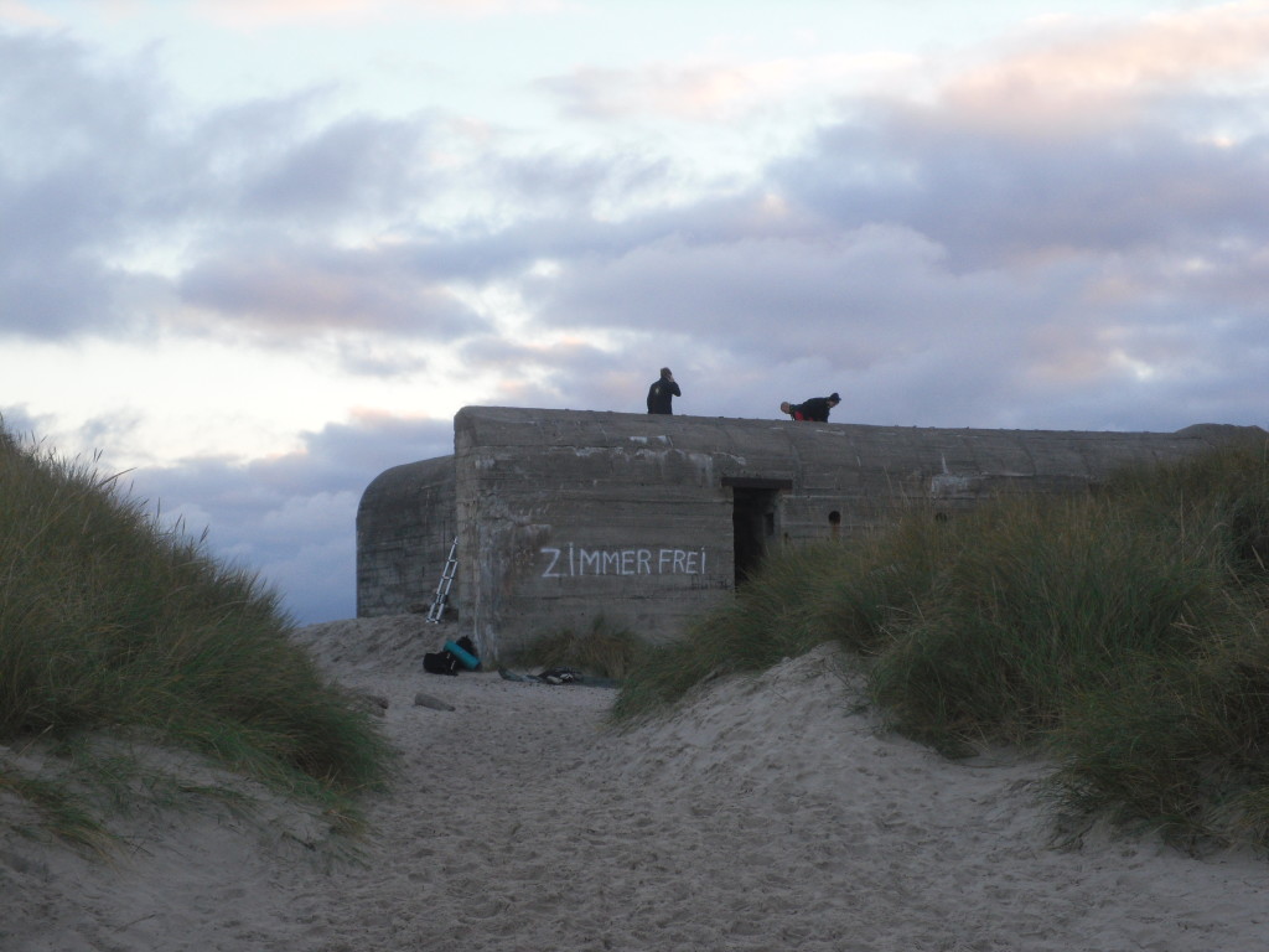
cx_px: 634
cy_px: 476
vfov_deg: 20.7
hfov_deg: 27.4
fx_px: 2603
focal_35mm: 71
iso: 100
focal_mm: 12.76
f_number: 6.1
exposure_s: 1/60
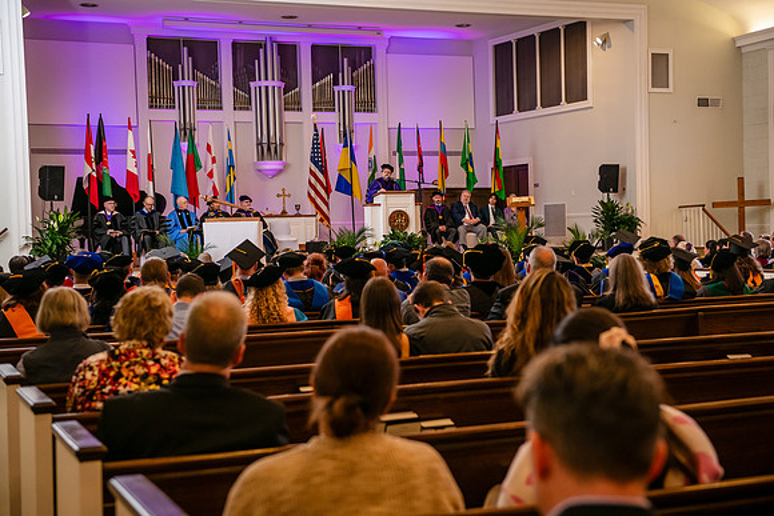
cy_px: 258
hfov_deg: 36.2
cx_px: 387
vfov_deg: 24.6
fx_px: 1183
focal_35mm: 55
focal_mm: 55
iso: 1600
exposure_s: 1/200
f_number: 3.5
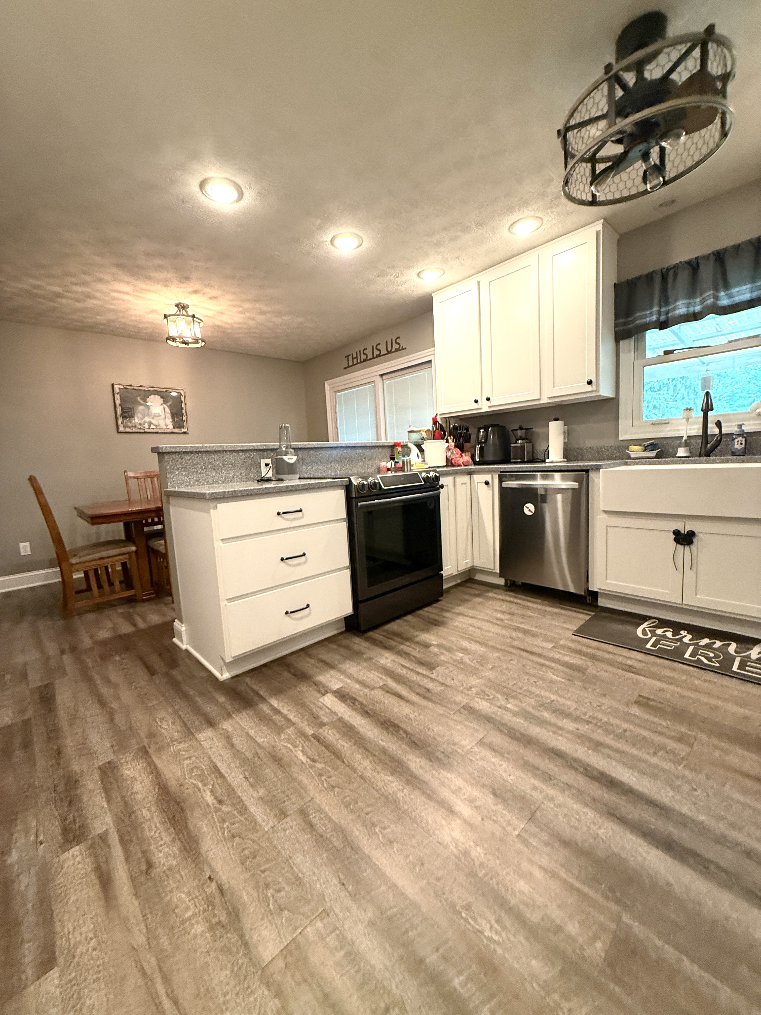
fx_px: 410
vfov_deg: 102.1
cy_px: 508
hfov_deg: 85.7
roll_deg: +4.0
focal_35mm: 14
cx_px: 380
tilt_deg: -5.3
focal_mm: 2.22
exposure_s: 1/60
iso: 320
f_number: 2.2
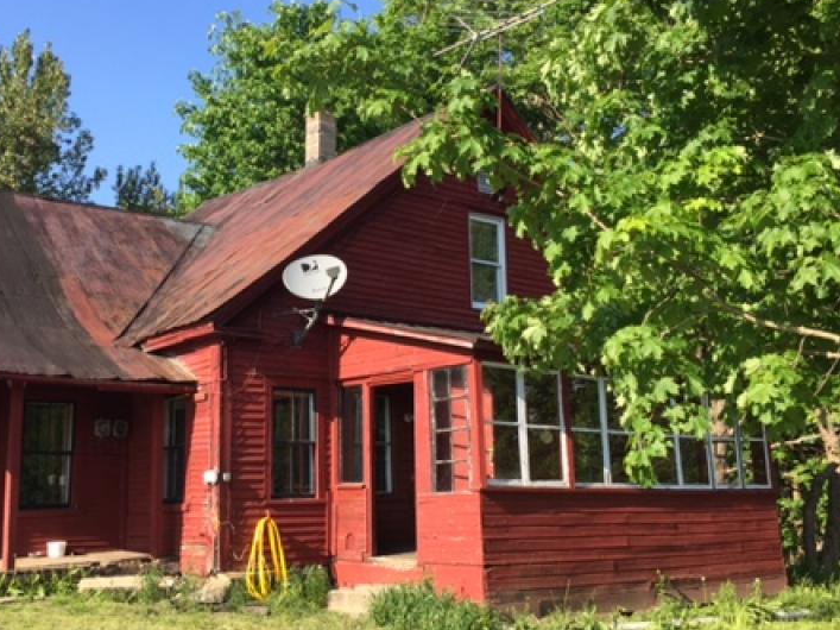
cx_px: 347
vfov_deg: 34.3
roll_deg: -0.3
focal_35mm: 42
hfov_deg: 44.6
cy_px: 289
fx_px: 1019
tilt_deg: +10.5
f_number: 2.2
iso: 32
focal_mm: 4.15
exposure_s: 1/670
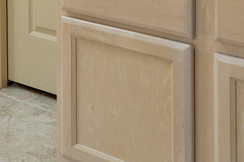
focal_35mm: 92
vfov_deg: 12.8
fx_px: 623
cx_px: 60
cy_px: -173
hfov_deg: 21.9
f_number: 5
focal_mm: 19
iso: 200
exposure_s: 1/60
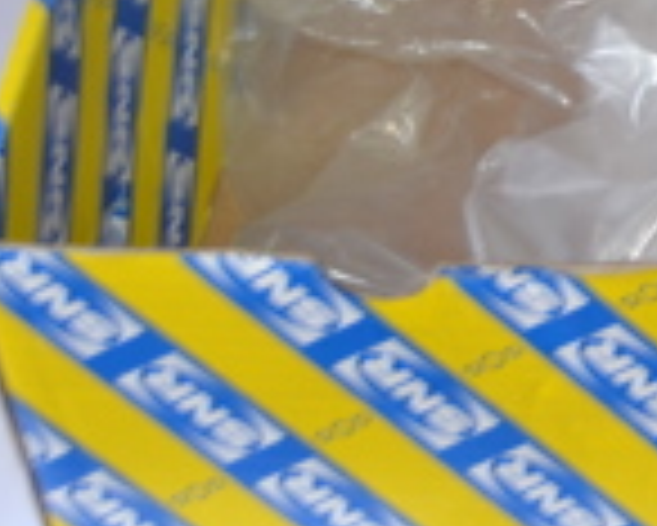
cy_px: -130
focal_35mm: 197
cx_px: 1179
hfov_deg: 9.3
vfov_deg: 7.8
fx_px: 3833
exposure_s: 1/80
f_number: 4.5
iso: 400
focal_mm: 32
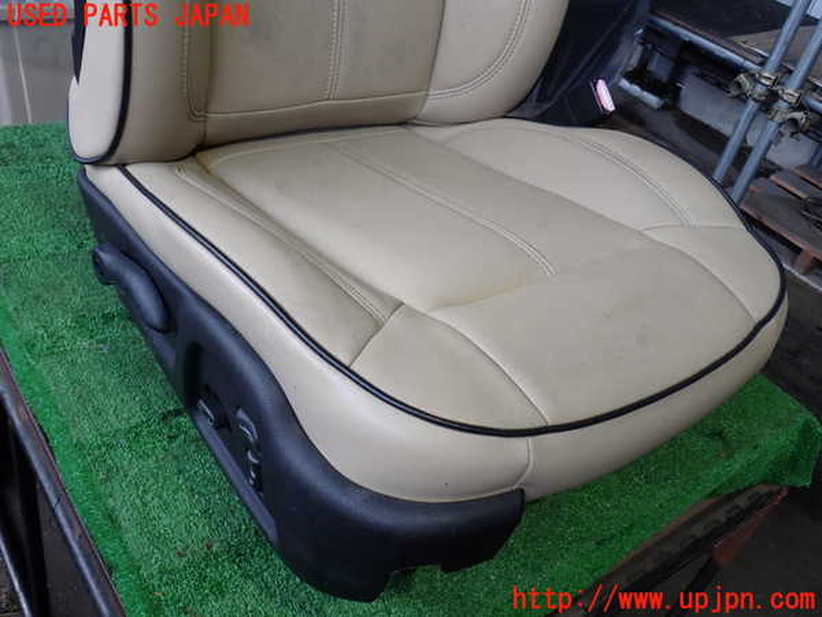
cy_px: 308
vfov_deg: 44.2
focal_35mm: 32
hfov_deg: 56.8
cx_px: 411
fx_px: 760
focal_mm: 5.79
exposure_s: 1/60
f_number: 2.4
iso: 160
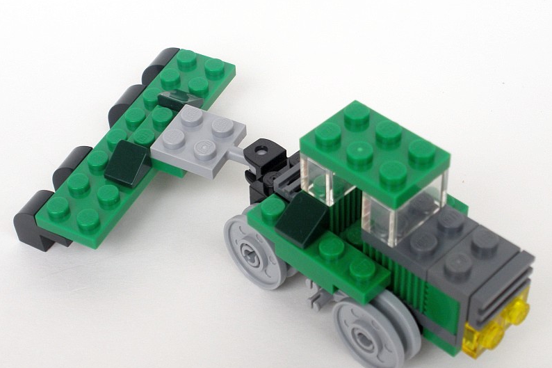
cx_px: 277
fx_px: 996
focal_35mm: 65
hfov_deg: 31.0
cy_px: 195
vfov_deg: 20.9
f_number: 4.6
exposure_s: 1/122
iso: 101
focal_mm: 11.2
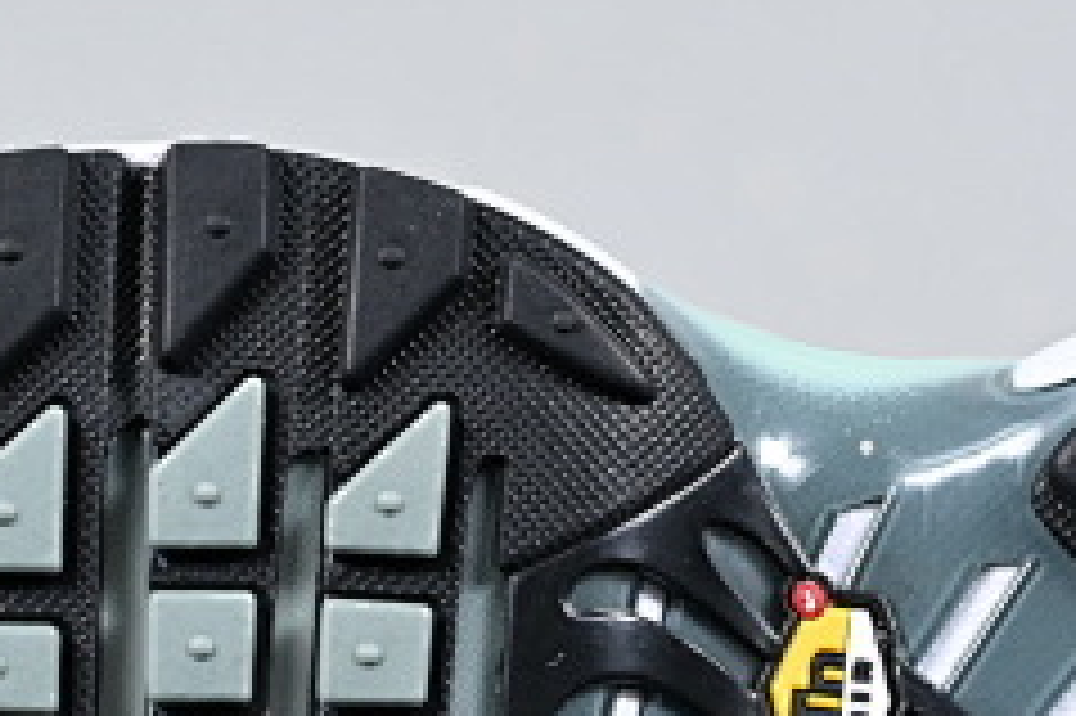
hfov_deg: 11.4
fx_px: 5406
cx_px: 662
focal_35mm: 181
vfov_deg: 7.6
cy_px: 381
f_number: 5.3
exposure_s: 1/125
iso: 720
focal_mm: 36
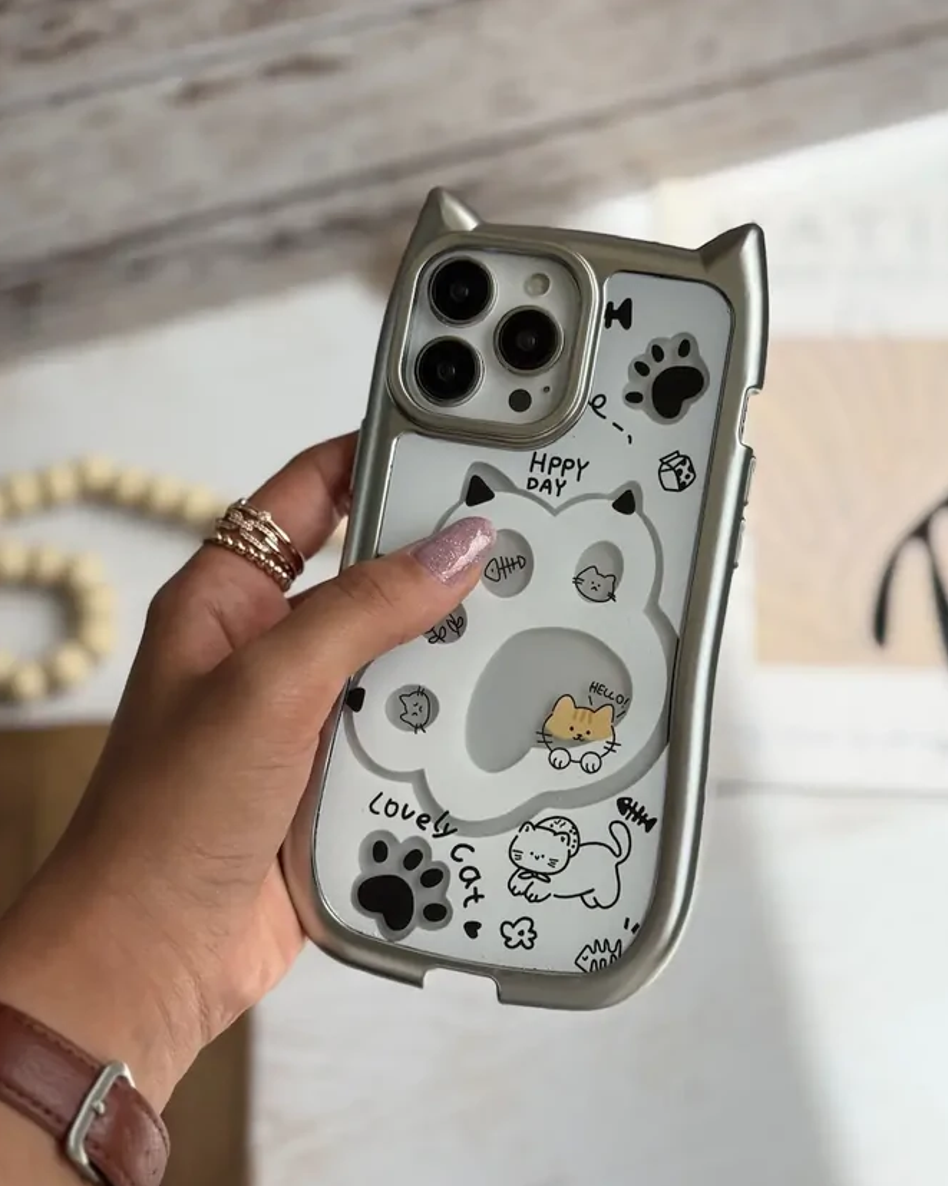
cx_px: 477
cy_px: 640
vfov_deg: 36.6
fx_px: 1790
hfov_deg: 29.7
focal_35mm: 51
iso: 64
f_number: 1.78
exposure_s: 1/2252
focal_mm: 6.76
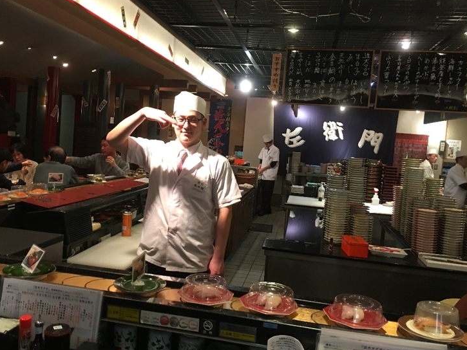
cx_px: 213
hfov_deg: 56.7
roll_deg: -5.8
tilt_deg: -2.8
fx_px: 432
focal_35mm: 32
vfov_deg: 44.2
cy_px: 165
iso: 100
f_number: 2.2
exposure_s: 1/15
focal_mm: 4.15
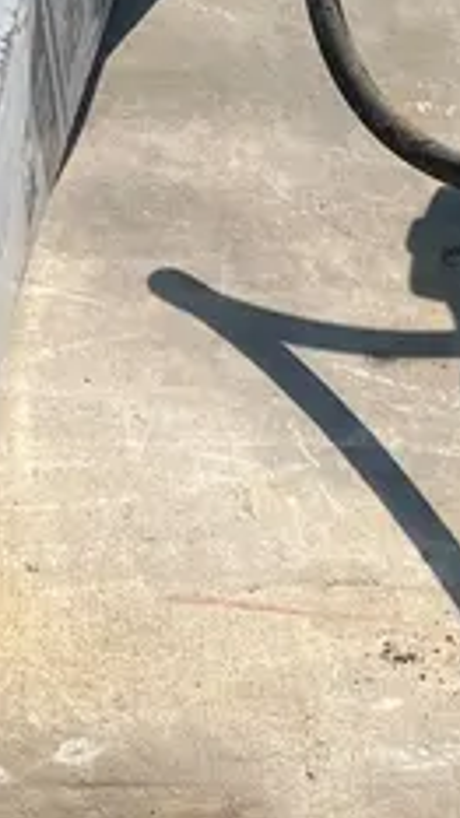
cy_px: 592
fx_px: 1931
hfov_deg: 12.9
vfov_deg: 23.7
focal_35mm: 89
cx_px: 667
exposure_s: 1/2410
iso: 50
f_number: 1.6
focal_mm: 5.1
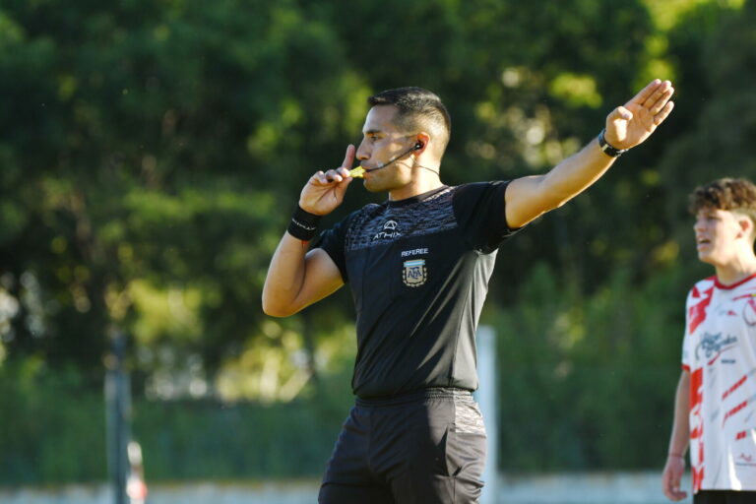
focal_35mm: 360
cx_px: 378
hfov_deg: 5.7
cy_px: 252
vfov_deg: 3.8
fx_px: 7559
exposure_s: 1/640
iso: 200
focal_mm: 240
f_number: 5.3
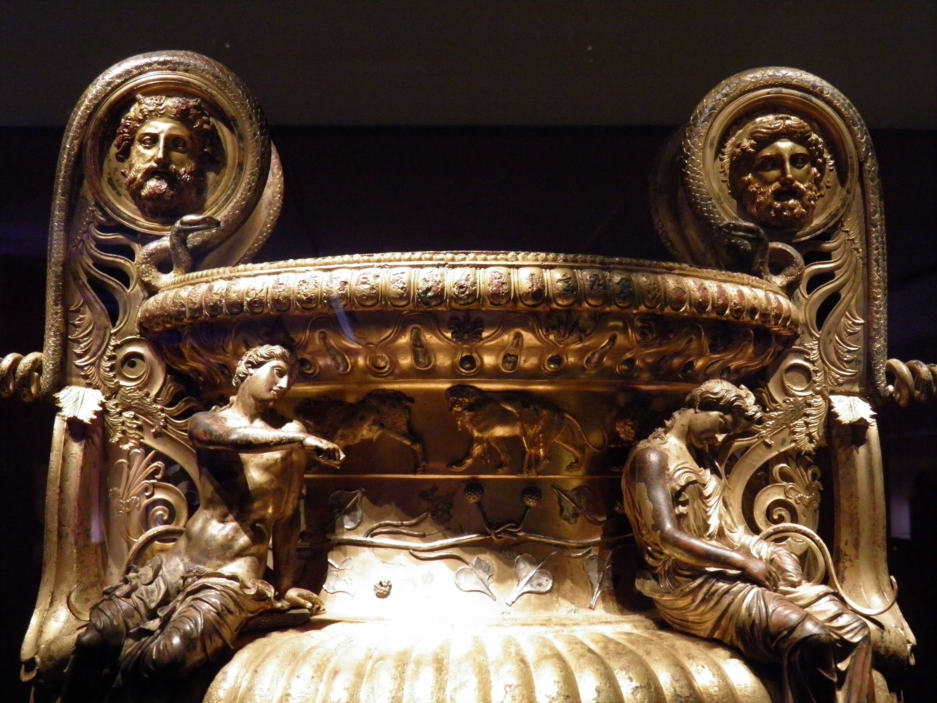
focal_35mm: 49
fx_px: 1326
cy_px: 352
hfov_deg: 38.9
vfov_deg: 29.7
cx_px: 468
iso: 400
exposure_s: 1/8
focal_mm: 8.9
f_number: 3.5
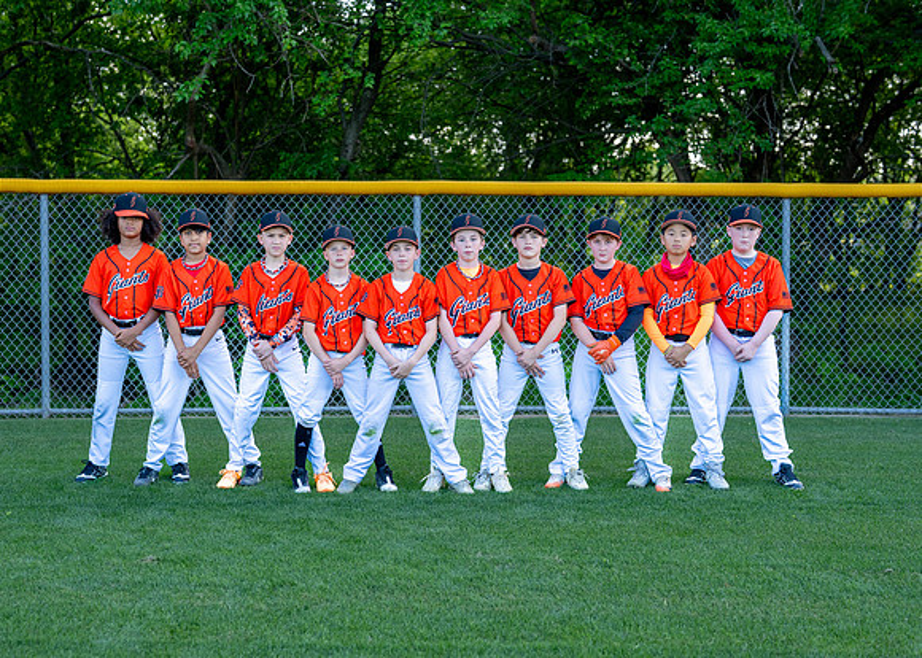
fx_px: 1469
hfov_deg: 34.8
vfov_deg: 25.3
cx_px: 438
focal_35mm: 56
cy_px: 350
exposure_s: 1/400
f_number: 2.8
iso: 125
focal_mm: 50
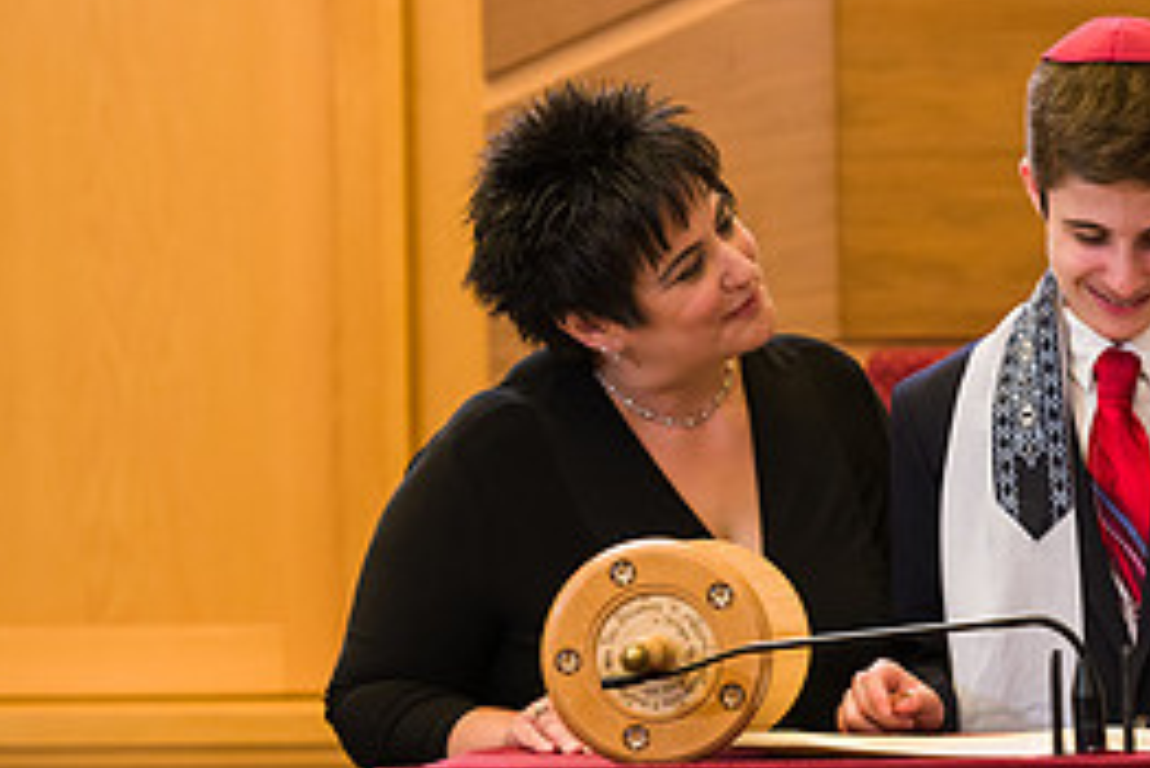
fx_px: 10611
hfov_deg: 6.2
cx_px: 1106
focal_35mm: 332
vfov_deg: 4.1
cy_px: 323
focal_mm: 150
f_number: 5.6
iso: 1000
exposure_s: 1/200
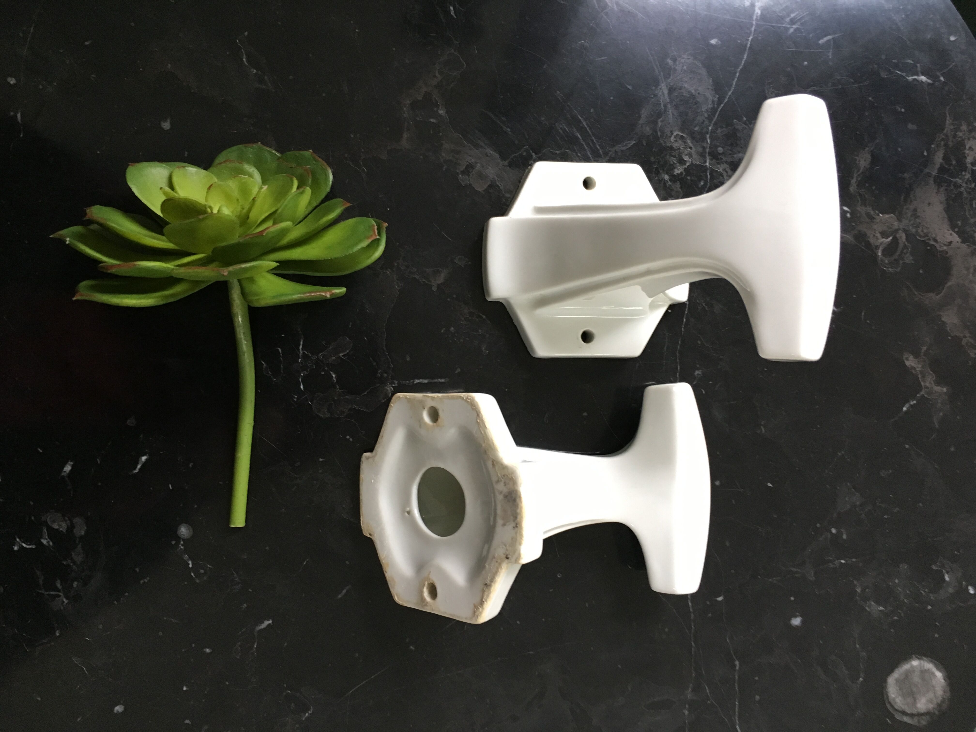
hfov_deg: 61.7
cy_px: 366
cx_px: 488
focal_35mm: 29
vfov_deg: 48.2
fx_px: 818
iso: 160
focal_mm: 4.15
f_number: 2.2
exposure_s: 1/33
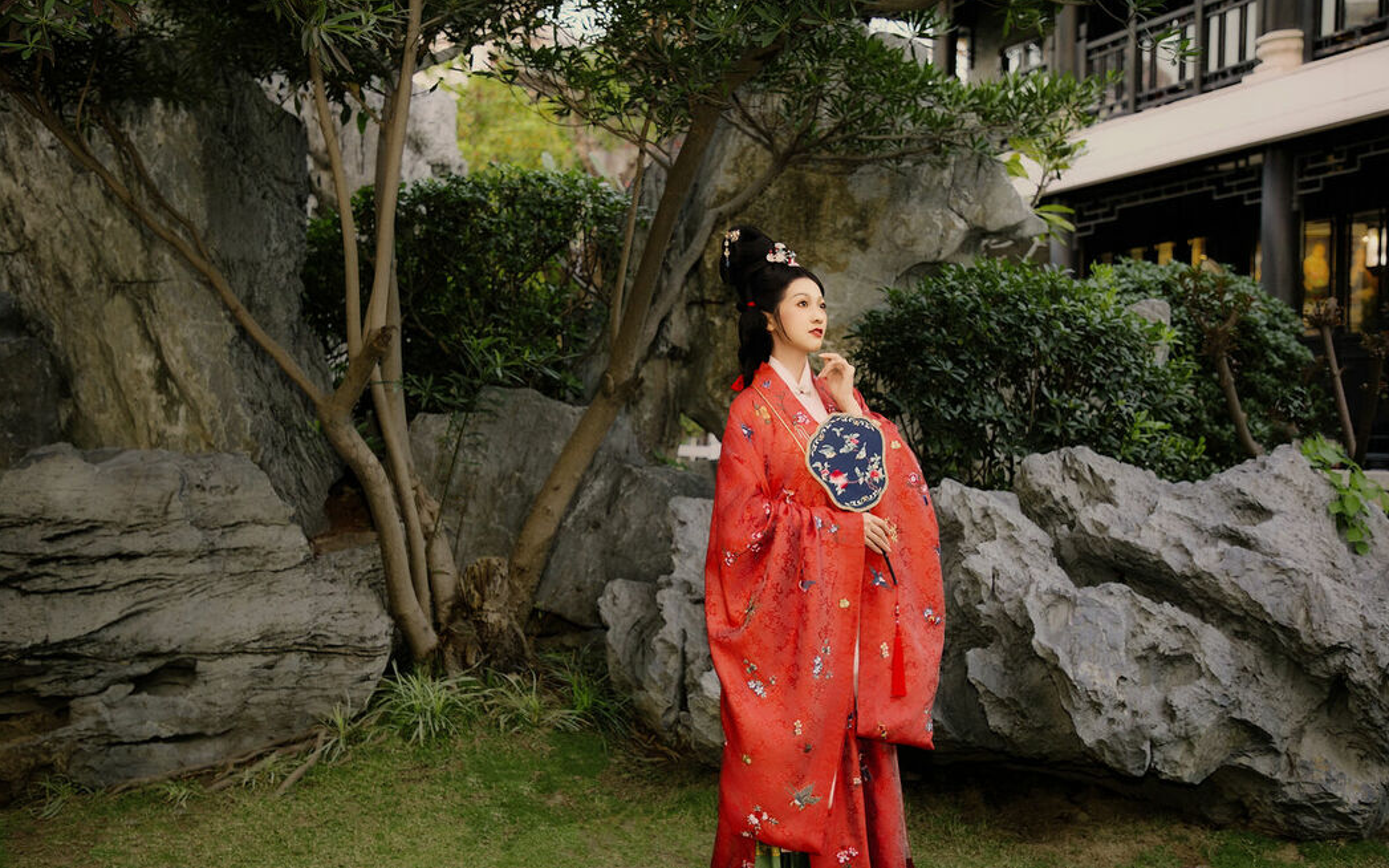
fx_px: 1741
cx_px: 695
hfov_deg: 43.5
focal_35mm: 46
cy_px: 439
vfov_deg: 28.0
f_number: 4
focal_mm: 46
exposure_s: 1/100
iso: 400
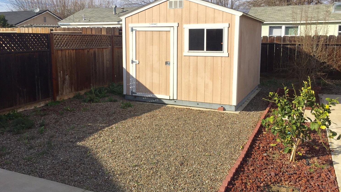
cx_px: 172
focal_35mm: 32
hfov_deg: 61.0
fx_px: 289
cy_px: 84
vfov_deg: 36.6
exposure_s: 1/2825
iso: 32
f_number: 2.2
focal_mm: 4.15
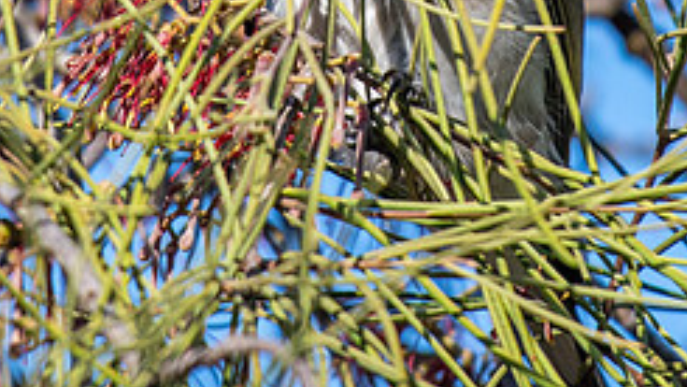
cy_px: -223
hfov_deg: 1.1
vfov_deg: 0.6
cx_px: 336
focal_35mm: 2043
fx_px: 37228
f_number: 5.6
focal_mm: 500
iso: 220
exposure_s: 1/1000
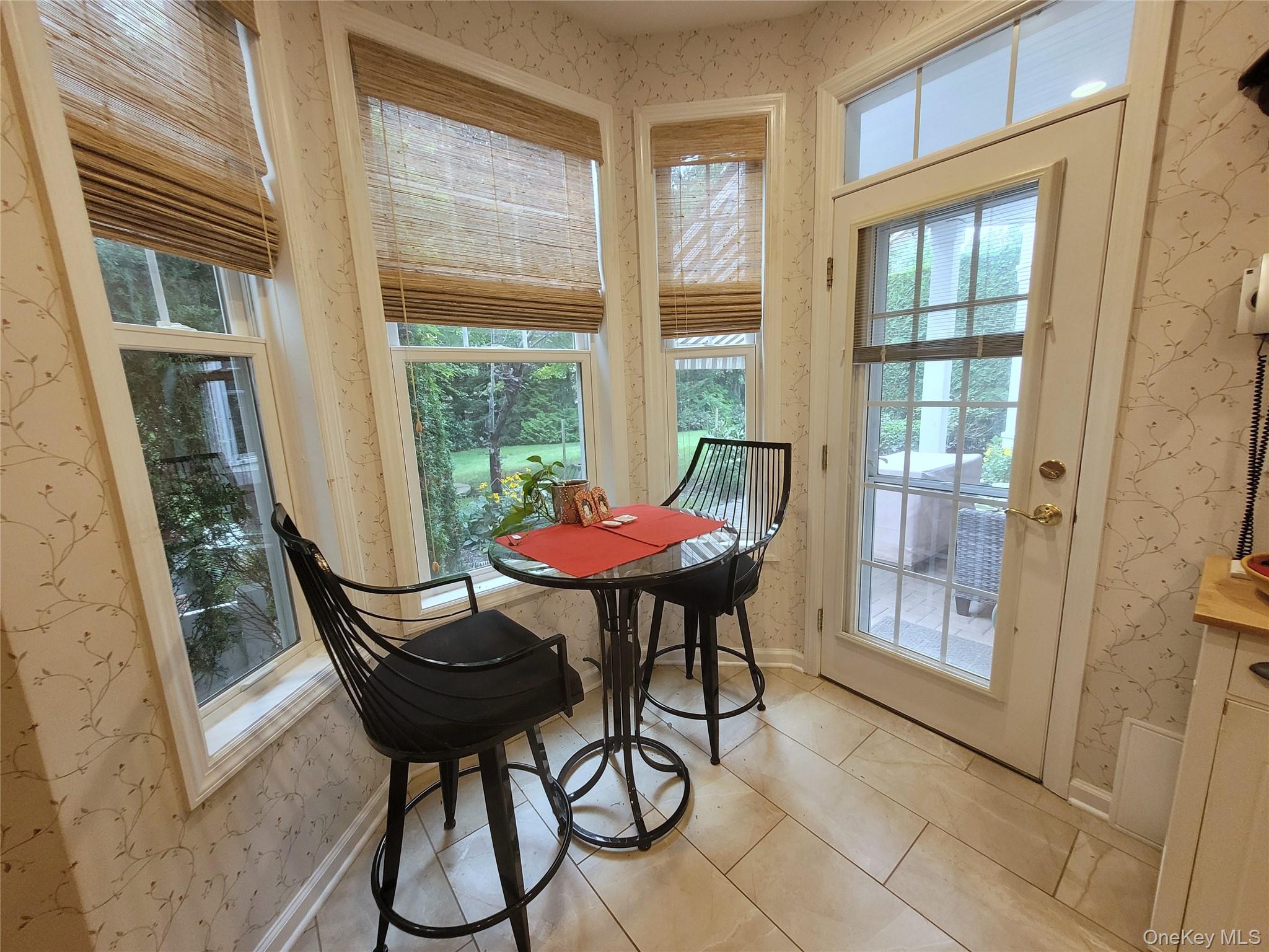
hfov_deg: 106.2
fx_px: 477
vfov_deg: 89.9
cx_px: 634
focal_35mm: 13
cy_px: 476
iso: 200
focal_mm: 1.74
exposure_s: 1/60
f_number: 2.2
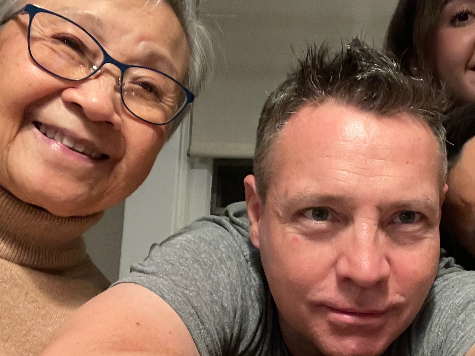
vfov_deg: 34.9
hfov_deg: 43.8
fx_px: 563
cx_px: 374
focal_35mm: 41
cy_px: 230
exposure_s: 1/20
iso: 640
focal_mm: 2.71
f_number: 2.2
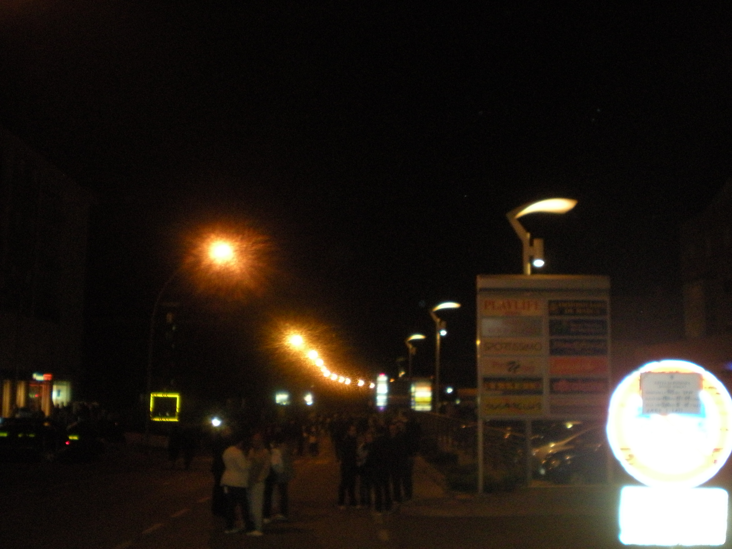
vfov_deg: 37.7
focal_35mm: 38
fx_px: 804
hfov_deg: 49.0
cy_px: 274
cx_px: 366
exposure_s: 1/60
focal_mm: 6.3
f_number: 3.1
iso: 493
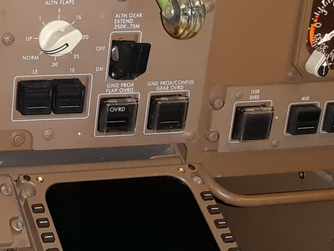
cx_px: -160
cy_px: 3
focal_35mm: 81
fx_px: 782
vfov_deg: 17.8
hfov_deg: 20.7
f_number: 1.7
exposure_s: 1/50
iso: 125
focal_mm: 3.93
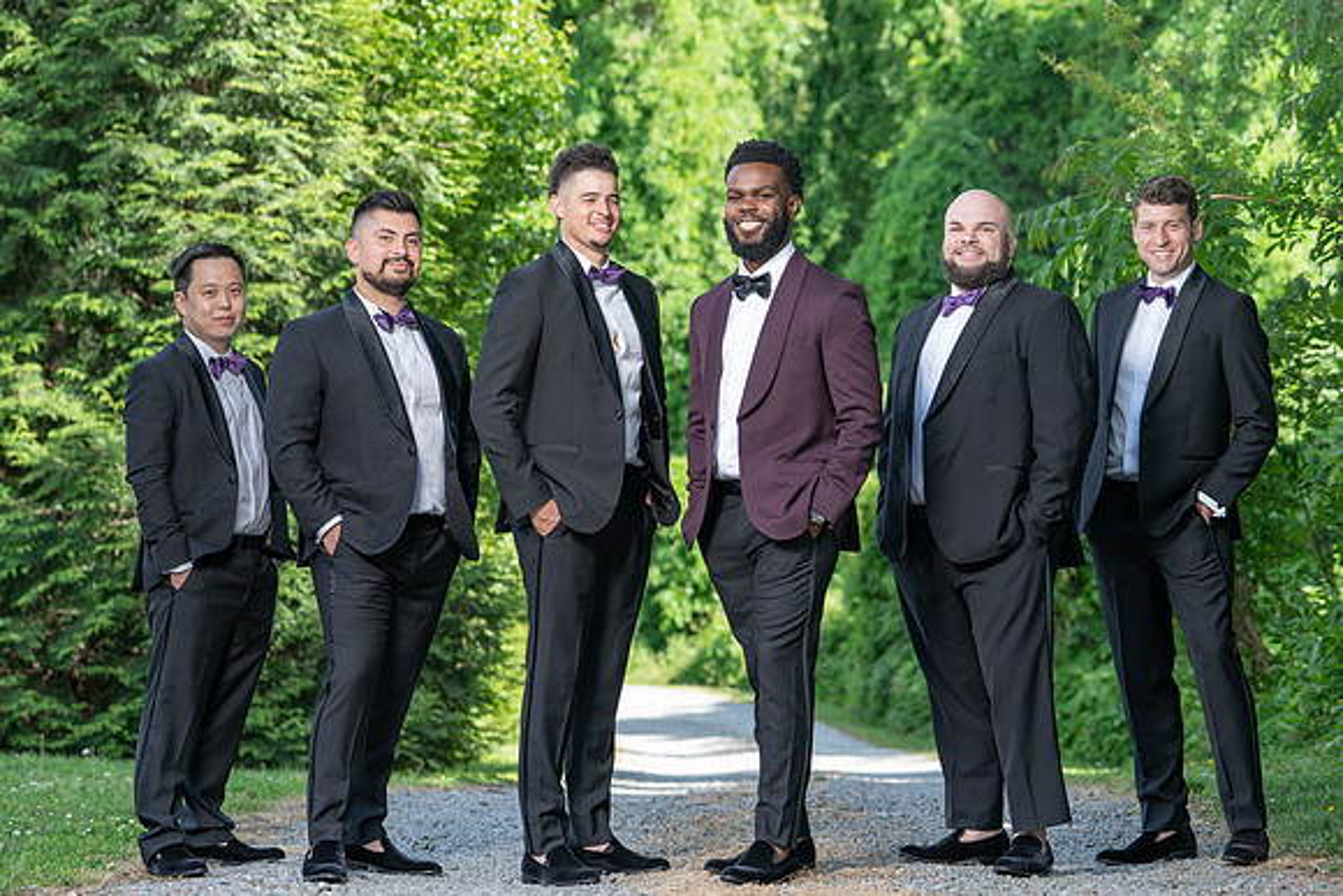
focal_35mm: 85
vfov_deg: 16.1
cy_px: 456
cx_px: 684
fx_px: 3165
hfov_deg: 24.0
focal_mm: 81
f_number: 4
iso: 100
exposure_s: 1/200
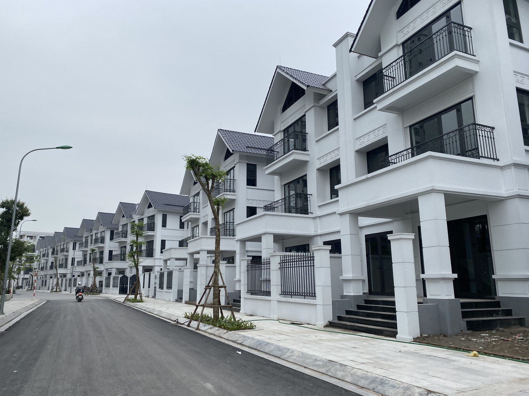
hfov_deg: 67.3
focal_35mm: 26
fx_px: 397
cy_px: 198
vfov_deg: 53.1
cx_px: 264
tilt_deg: +12.8
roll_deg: +0.8
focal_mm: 4.25
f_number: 1.8
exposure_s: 1/1996
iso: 32
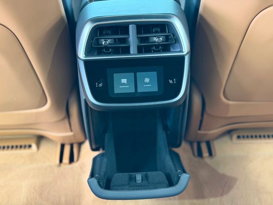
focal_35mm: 48
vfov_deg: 30.3
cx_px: 136
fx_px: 379
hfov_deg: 39.7
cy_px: 102
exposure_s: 1/40
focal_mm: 6.76
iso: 500
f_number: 1.78
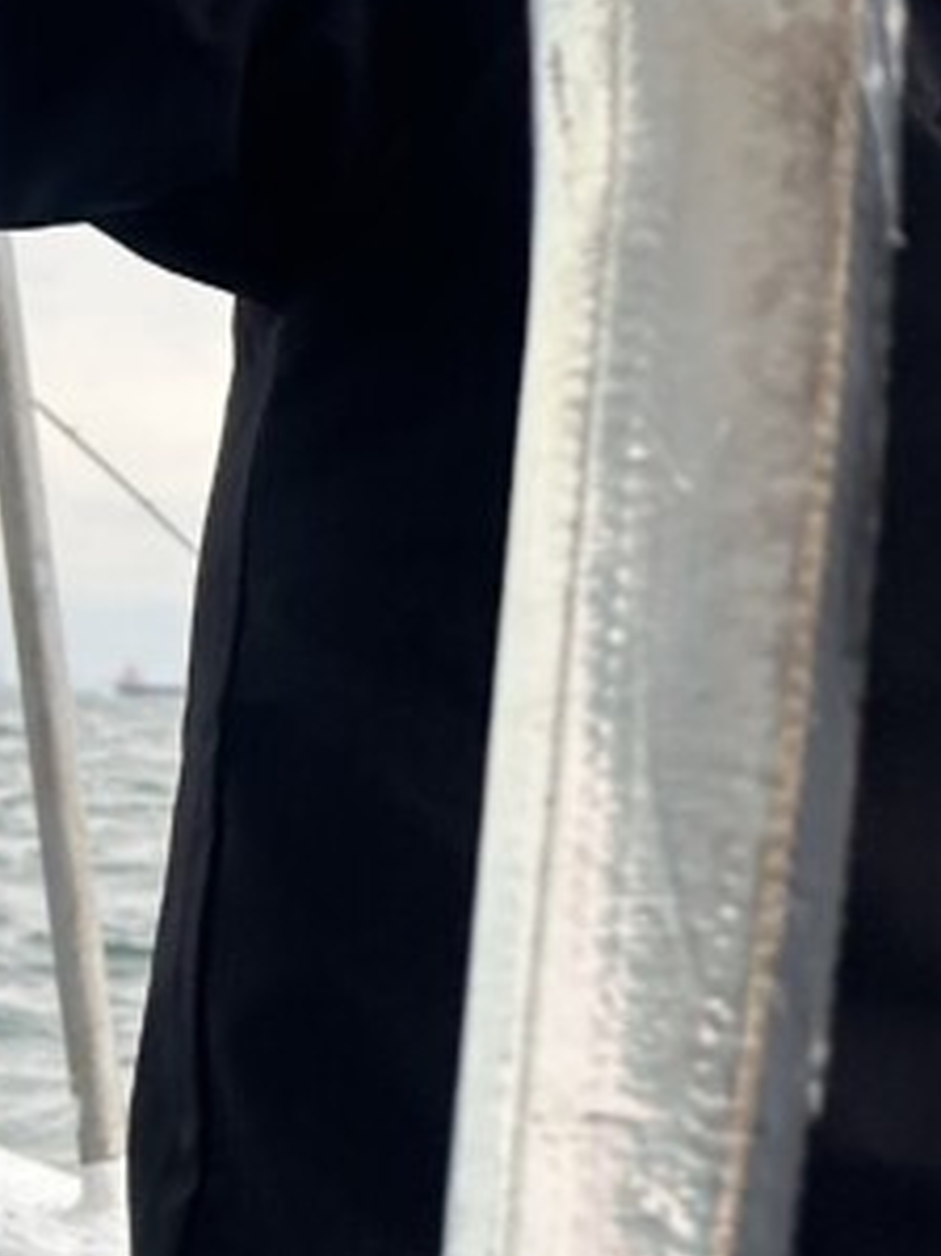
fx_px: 3156
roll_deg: -0.8
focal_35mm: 87
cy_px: 533
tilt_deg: +2.7
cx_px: 1046
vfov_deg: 22.5
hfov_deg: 16.4
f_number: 1.5
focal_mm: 5.7
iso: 50
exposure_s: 1/121
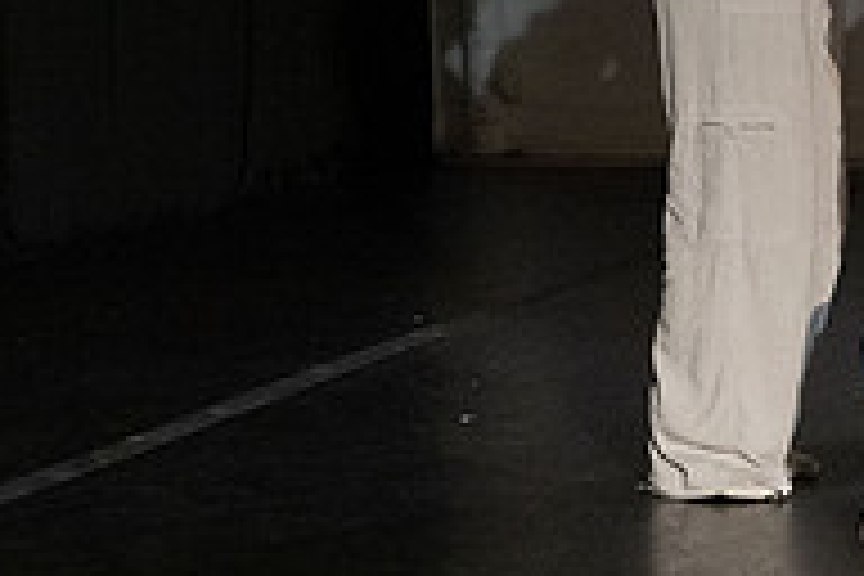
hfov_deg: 11.1
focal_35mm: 179
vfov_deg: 7.6
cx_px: 1210
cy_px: -55
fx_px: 4296
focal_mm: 55
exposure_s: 1/500
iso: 6400
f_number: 4.5
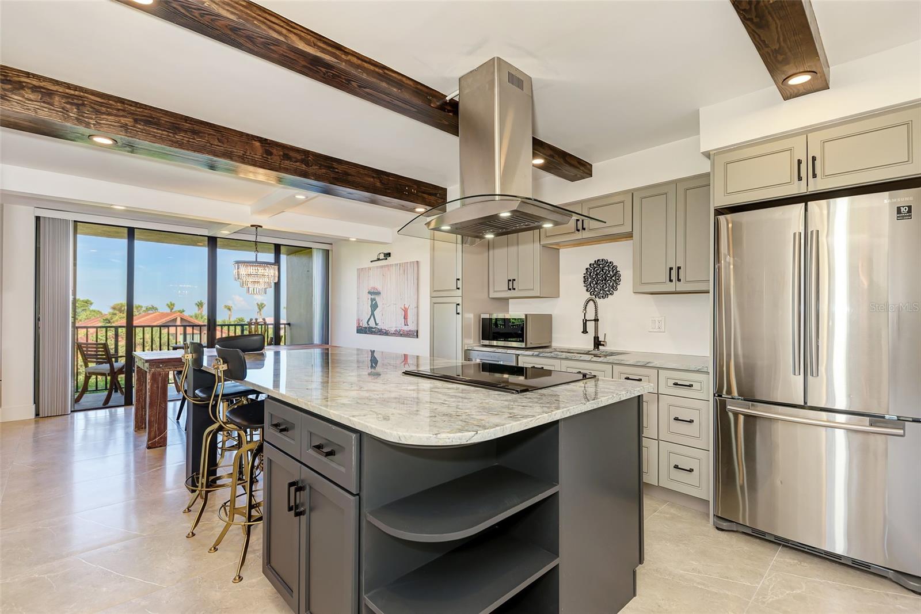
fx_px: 409
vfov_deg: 73.8
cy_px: 307
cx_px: 460
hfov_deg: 96.7
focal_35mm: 16
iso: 100
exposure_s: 1/8
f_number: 7.1
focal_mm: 16
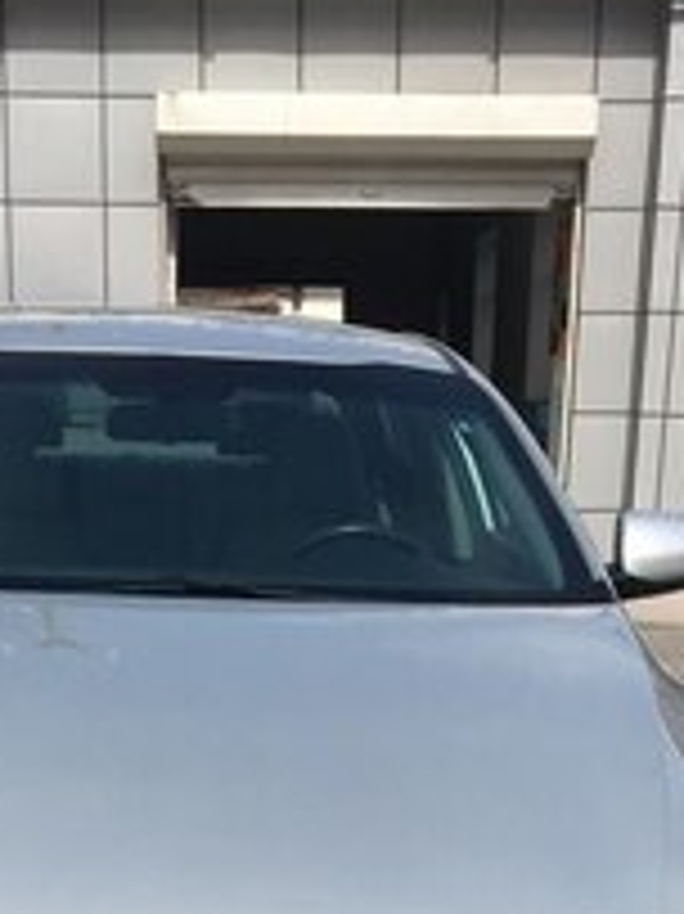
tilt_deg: -19.3
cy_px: 1045
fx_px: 1873
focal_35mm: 71
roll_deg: -0.3
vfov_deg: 25.2
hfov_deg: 20.6
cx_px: 230
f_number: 2.2
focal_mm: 4.15
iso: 25
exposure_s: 1/2079
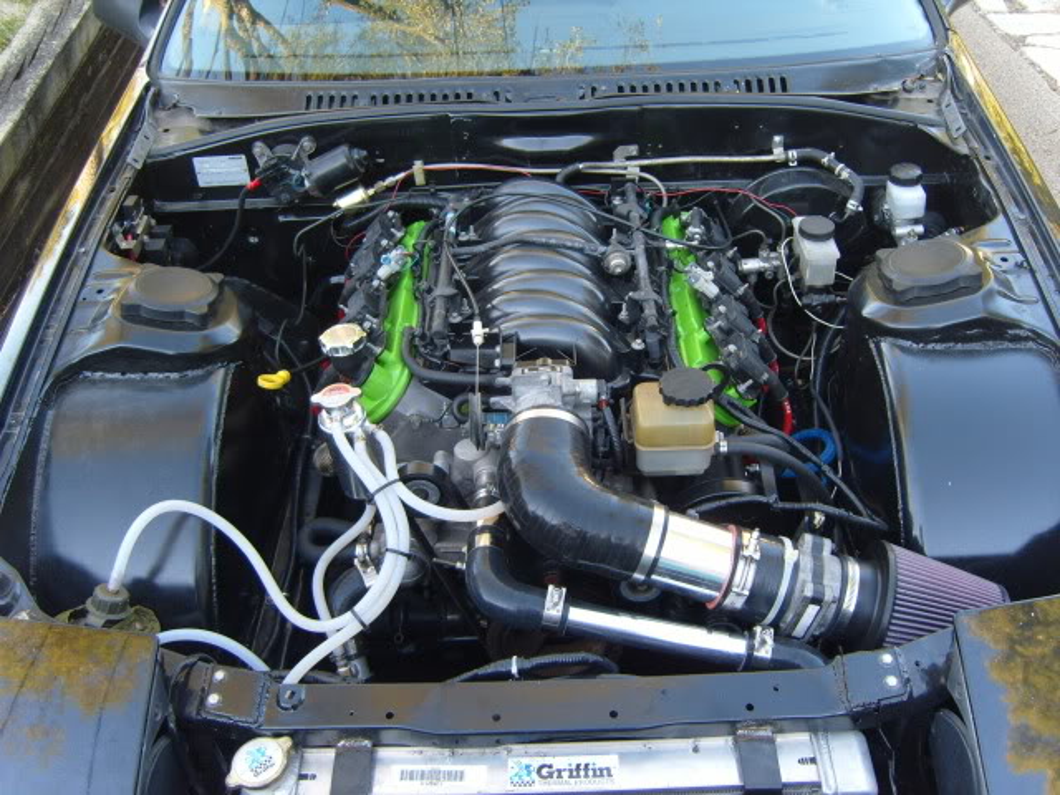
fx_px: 1072
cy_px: 398
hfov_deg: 52.6
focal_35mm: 35
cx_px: 530
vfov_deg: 40.7
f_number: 2.8
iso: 80
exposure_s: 1/60
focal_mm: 7.4
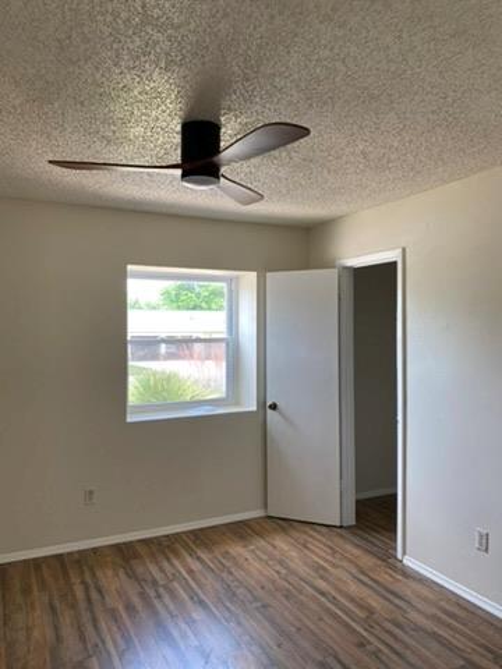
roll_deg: +0.3
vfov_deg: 67.3
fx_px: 503
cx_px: 251
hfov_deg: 53.1
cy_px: 334
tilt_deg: +1.6
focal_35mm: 26
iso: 100
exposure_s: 1/122
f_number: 1.8
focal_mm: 4.25
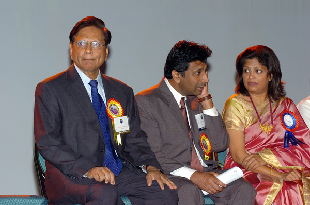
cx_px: 155
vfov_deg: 6.8
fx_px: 1741
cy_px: 102
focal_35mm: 202
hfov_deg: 10.2
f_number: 5.6
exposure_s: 1/200
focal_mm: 135
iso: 400
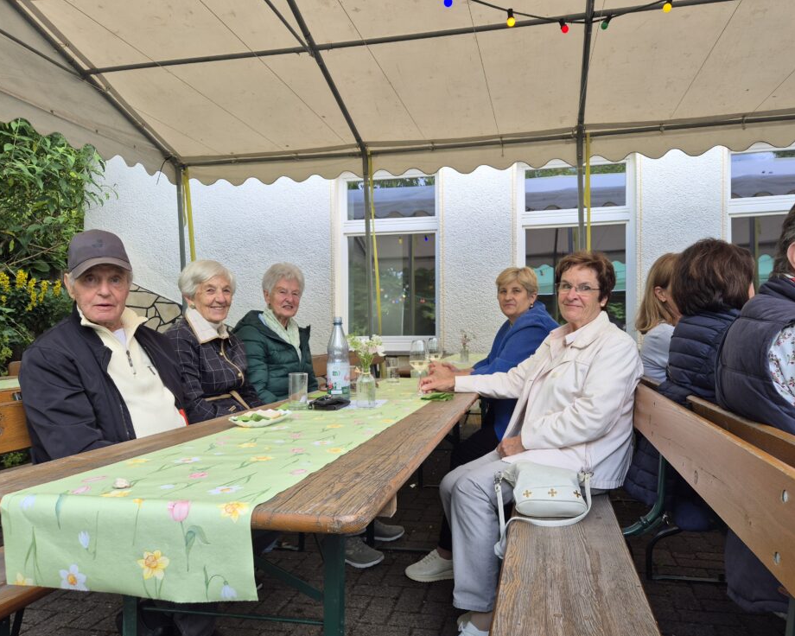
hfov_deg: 68.0
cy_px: 331
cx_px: 423
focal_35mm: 25
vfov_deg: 56.8
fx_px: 588
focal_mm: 5.4
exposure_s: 1/123
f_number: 1.8
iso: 25
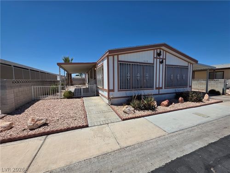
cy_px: 86
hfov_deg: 106.2
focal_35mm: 13
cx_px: 115
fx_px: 86
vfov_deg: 89.9
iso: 40
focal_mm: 2.2
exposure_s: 1/3727
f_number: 1.9
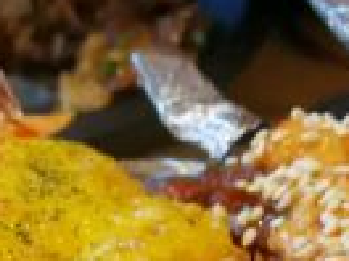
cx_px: 24
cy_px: 639
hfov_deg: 13.7
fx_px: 1442
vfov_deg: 9.2
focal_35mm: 143
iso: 200
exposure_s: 1/33.3
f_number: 2.2
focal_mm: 3.95
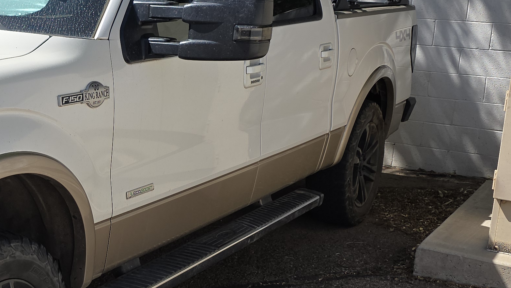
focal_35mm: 64
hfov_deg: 31.2
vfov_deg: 18.8
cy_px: 138
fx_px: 867
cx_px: 40
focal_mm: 6.3
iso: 12
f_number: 1.7
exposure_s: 1/834
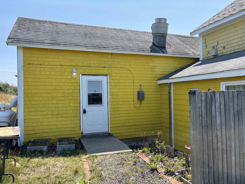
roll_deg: +2.2
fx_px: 184
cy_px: 92
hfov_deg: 67.3
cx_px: 122
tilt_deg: +1.0
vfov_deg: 53.1
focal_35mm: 26
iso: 50
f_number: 1.6
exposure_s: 1/1667
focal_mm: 5.96
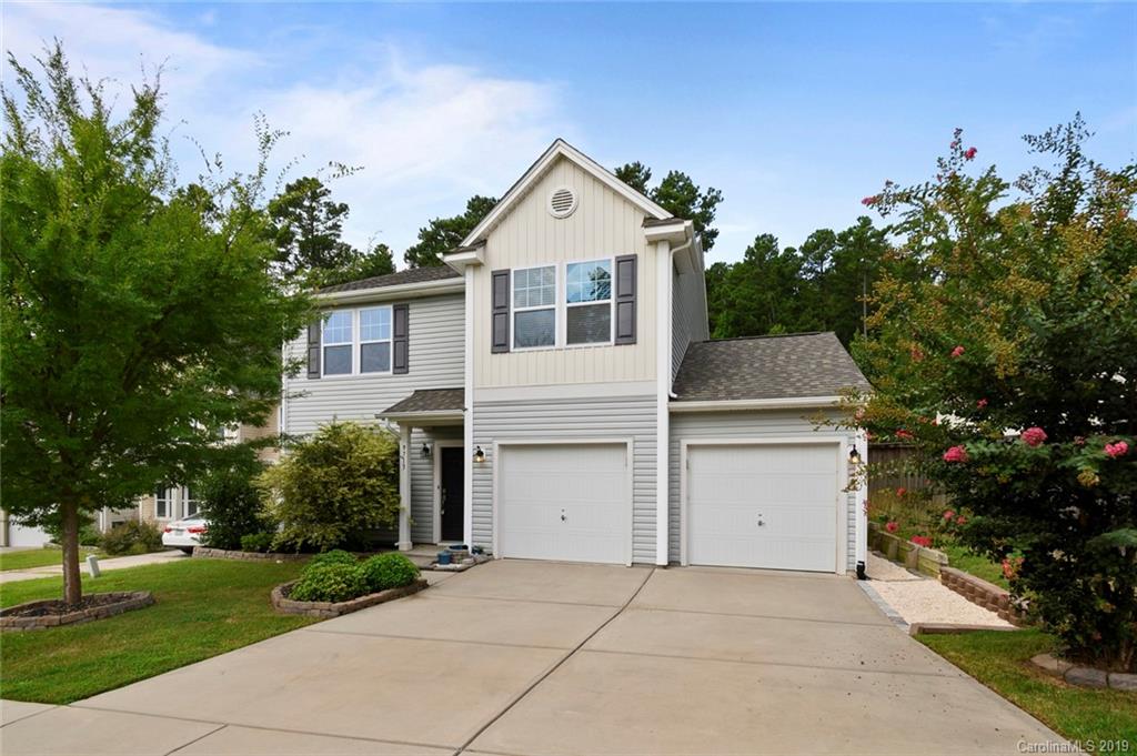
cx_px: 568
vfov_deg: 77.2
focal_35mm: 15
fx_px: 473
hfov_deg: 100.4
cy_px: 378
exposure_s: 1/80
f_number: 11
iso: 250
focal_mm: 10
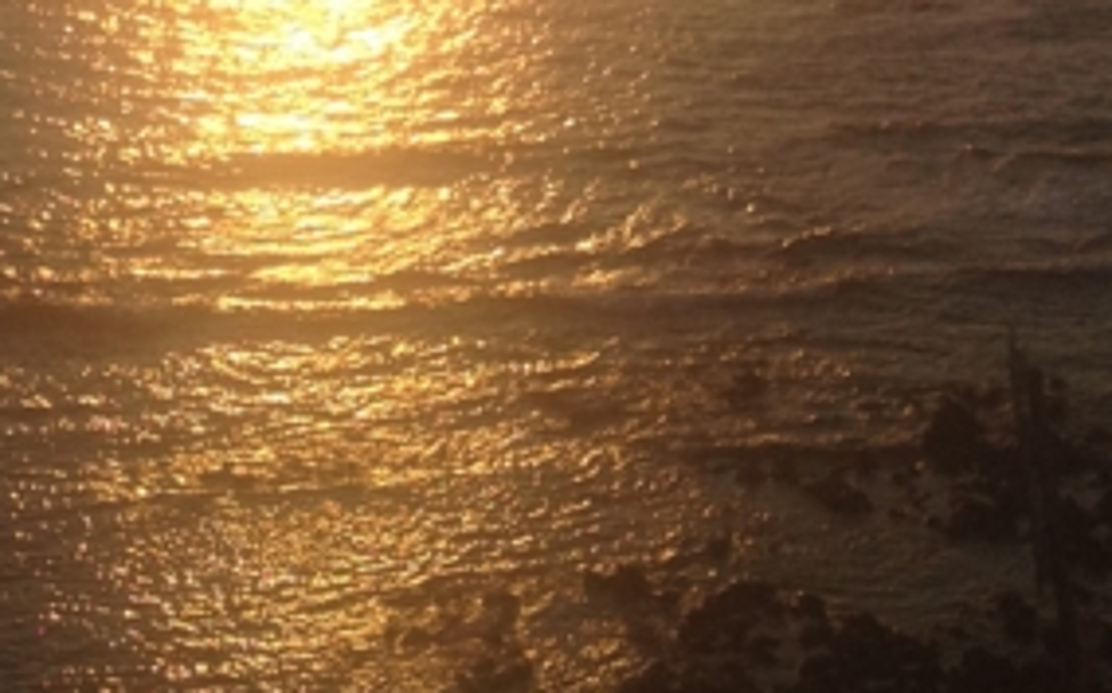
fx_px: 4058
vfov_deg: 9.3
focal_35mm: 134
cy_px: -611
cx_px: 560
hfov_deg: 15.6
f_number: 2.4
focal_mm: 4.28
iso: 64
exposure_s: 1/1151
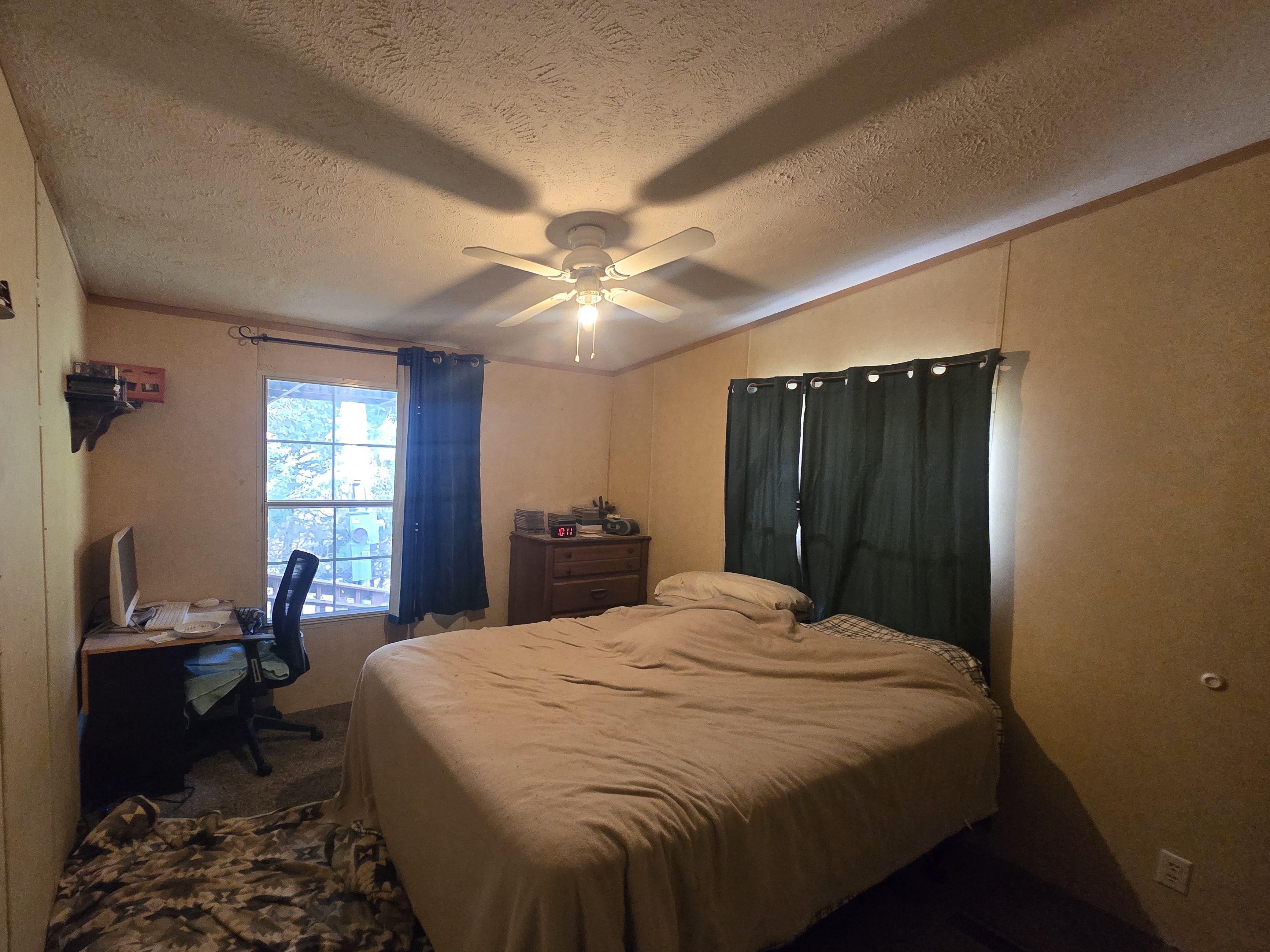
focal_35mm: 15
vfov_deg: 81.7
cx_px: 559
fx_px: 550
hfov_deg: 97.7
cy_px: 503
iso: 640
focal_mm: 2.2
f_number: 2.2
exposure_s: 1/60
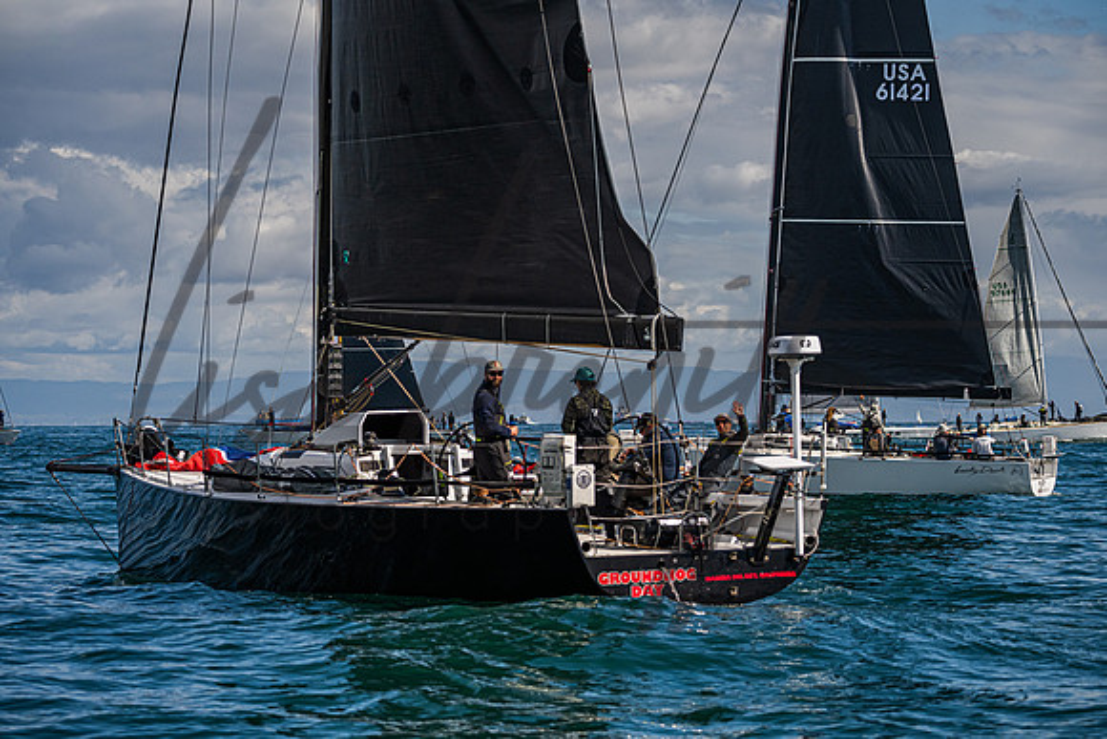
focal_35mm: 135
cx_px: 554
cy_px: 370
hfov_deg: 15.2
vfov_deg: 10.2
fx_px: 4150
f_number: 5.6
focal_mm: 130
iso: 400
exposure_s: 1/5000
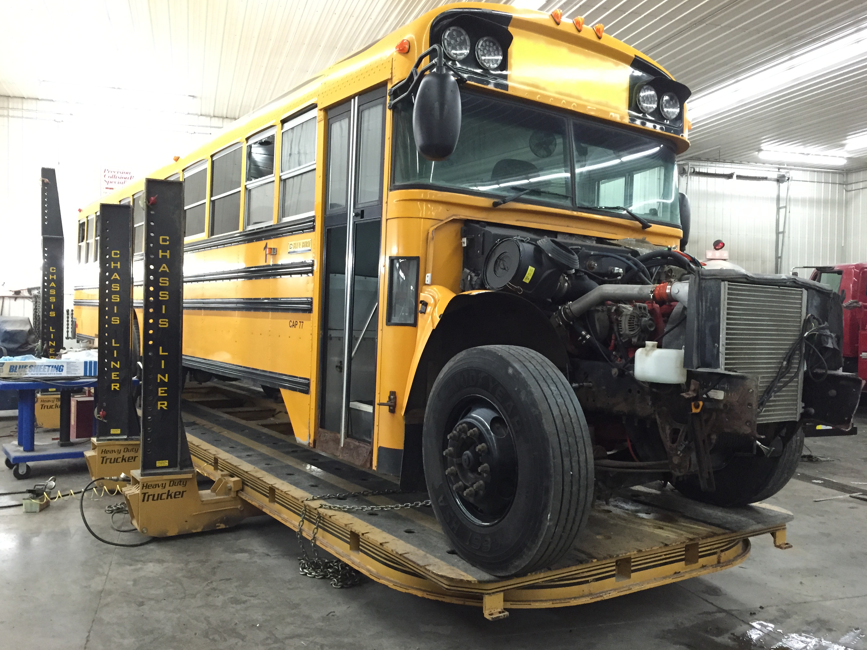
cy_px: 328
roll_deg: -1.0
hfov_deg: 60.0
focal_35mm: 30
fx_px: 751
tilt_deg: -1.8
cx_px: 430
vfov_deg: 46.8
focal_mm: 4.15
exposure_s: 1/30
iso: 250
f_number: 2.2
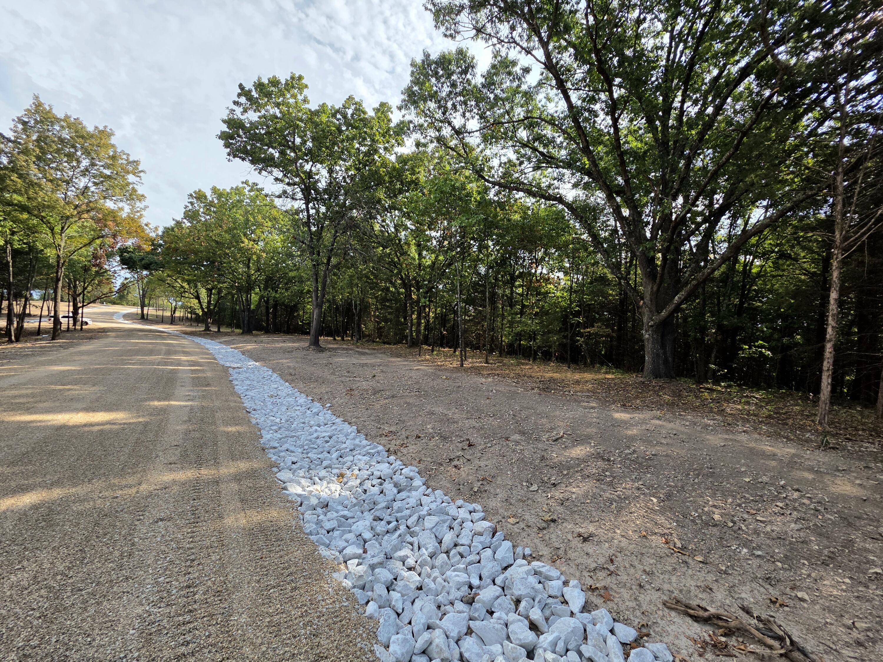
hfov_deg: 106.2
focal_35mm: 13
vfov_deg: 89.9
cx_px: 442
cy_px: 331
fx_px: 332
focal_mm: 2.2
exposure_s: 1/1429
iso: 40
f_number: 1.9
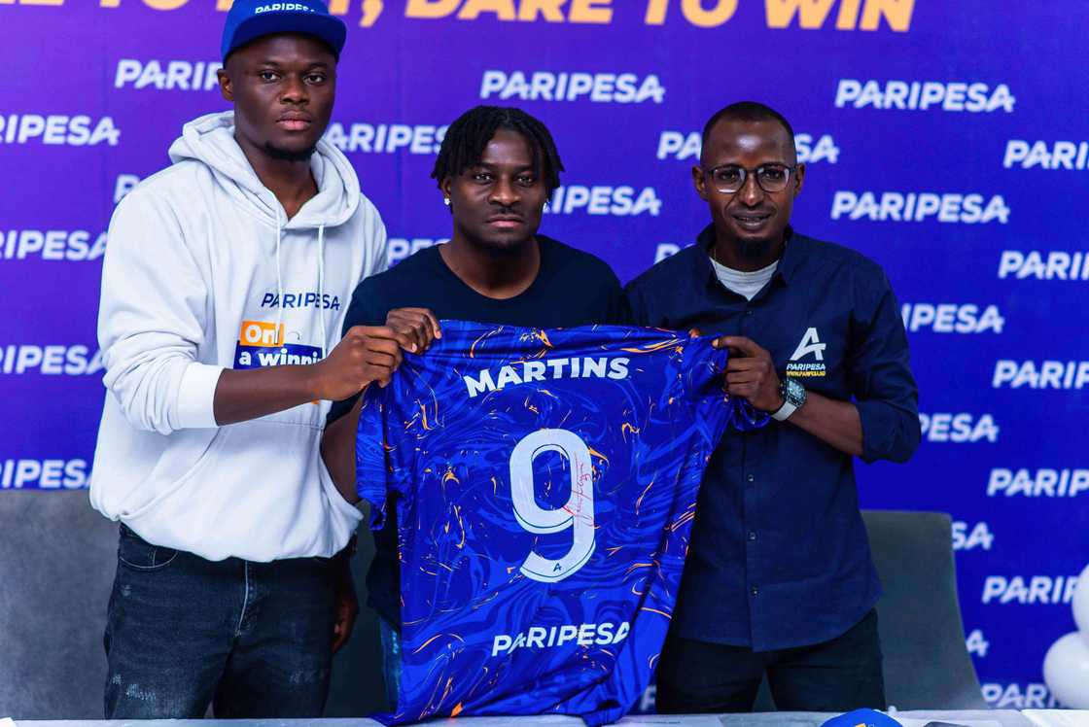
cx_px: 544
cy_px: 364
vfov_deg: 16.1
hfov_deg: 23.9
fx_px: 2572
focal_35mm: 85
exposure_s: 1/200
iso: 500
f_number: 2.5
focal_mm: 85
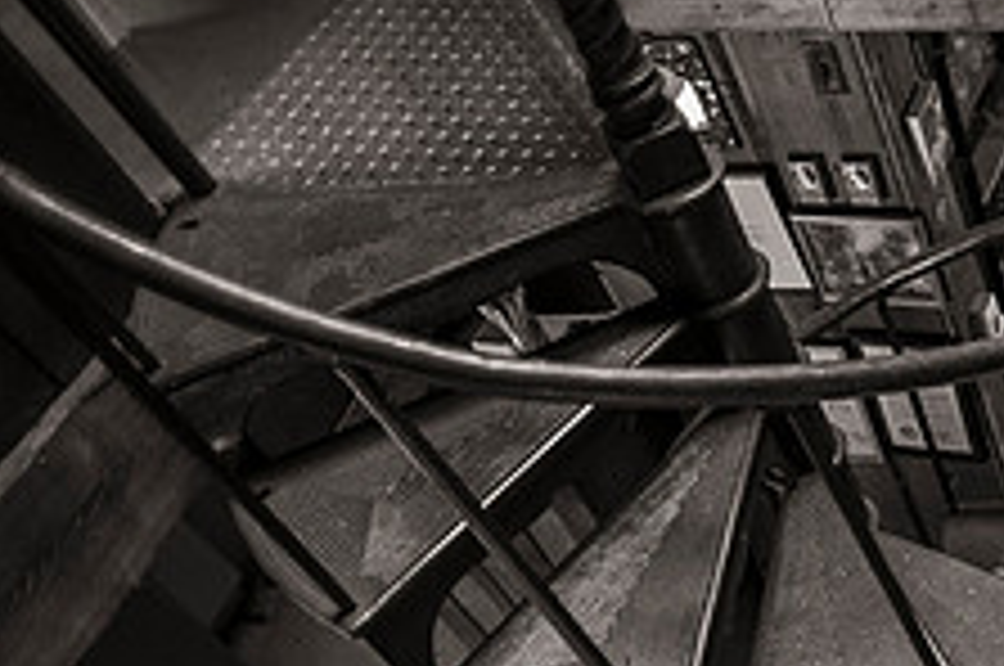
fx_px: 1448
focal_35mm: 52
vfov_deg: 24.3
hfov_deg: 30.3
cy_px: 724
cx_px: 1301
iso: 1000
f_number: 2.8
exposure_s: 1/80
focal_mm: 20
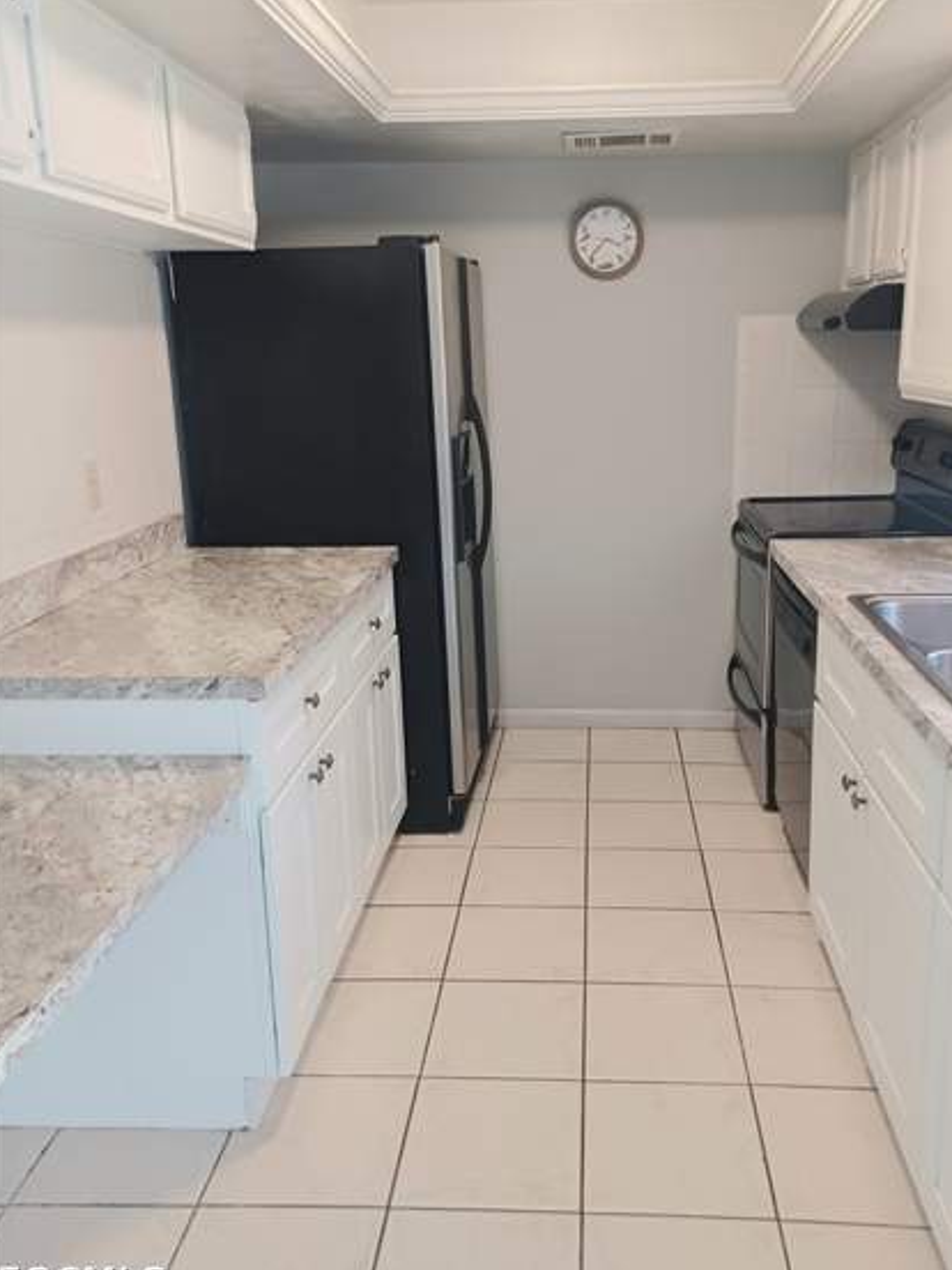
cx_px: 538
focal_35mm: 29
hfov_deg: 48.1
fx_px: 1063
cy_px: 580
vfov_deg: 61.6
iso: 320
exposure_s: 1/40
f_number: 1.8
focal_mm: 4.6
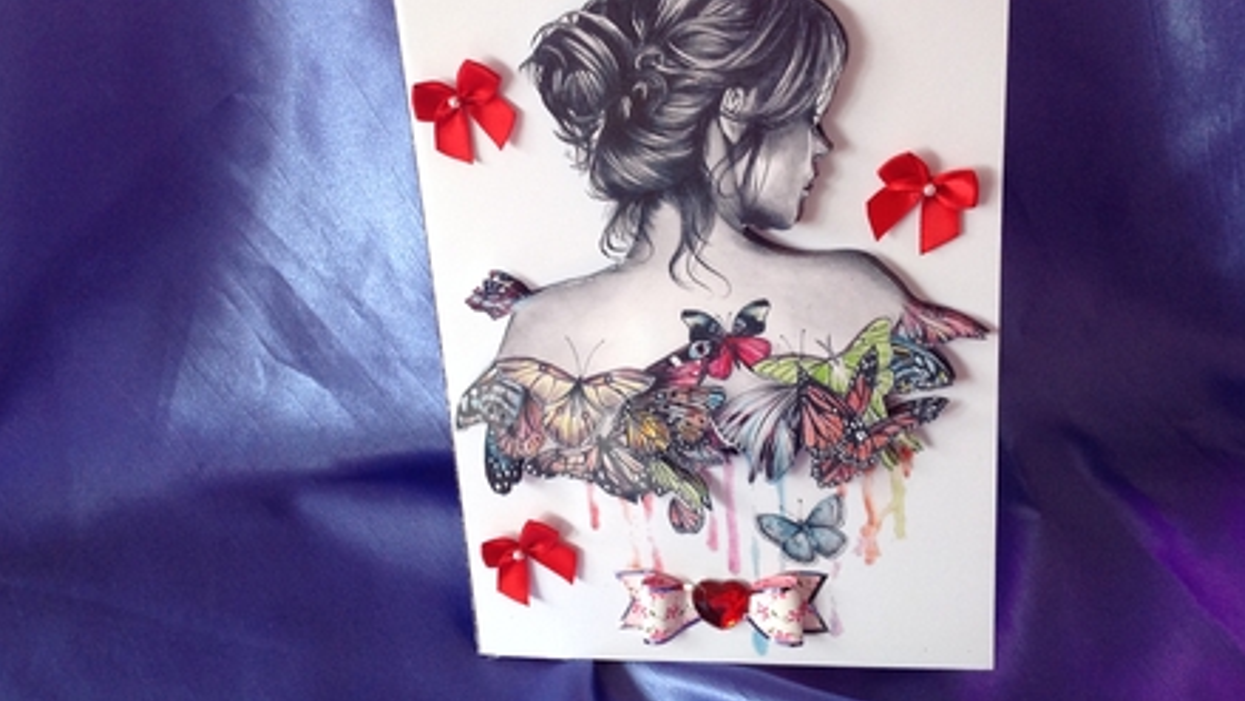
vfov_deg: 30.4
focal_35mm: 39
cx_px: 618
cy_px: 315
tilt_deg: -45.9
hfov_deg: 51.6
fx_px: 1288
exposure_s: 1/15
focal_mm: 4.28
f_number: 2.4
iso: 100
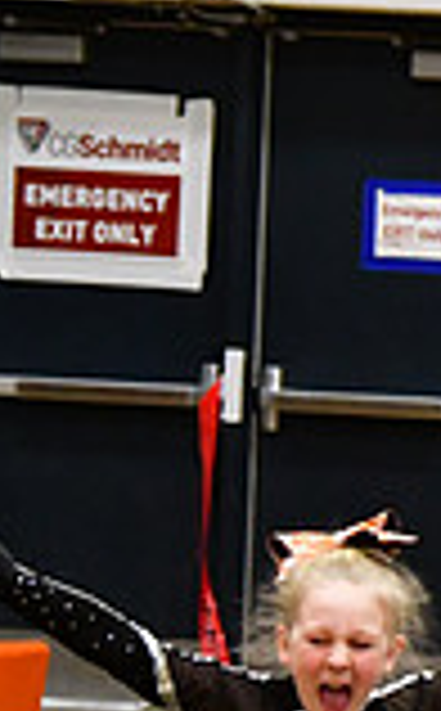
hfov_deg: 2.4
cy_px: 448
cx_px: 1188
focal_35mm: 533
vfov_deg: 4.0
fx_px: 10306
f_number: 3.5
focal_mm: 95
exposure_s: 1/500
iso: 4000
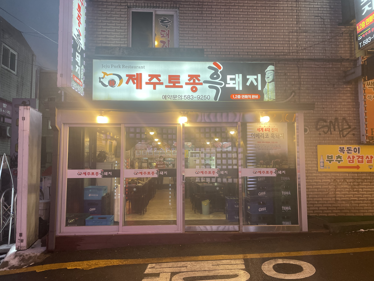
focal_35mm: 26
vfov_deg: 53.1
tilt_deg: +4.6
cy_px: 140
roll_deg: +0.3
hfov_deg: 67.3
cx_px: 187
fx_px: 281
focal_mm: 4.2
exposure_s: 1/120
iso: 125
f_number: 1.6
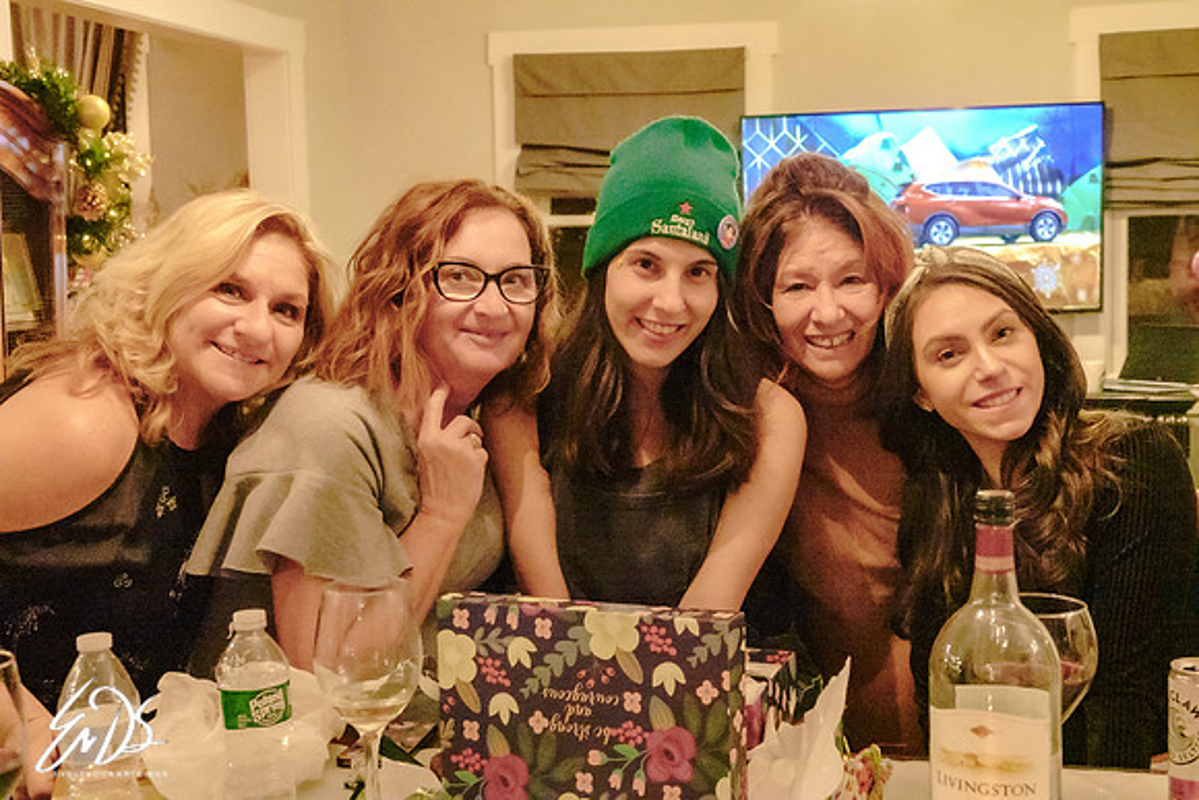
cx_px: 600
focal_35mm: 54
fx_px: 1799
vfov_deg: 25.1
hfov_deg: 36.9
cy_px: 400
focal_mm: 19.68
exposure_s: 1/125
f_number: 3.2
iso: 6400
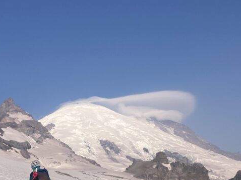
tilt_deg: +22.2
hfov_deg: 32.0
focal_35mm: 60
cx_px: 82
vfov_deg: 24.1
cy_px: 136
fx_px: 418
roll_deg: +3.3
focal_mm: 3.99
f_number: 1.8
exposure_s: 1/3472
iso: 25
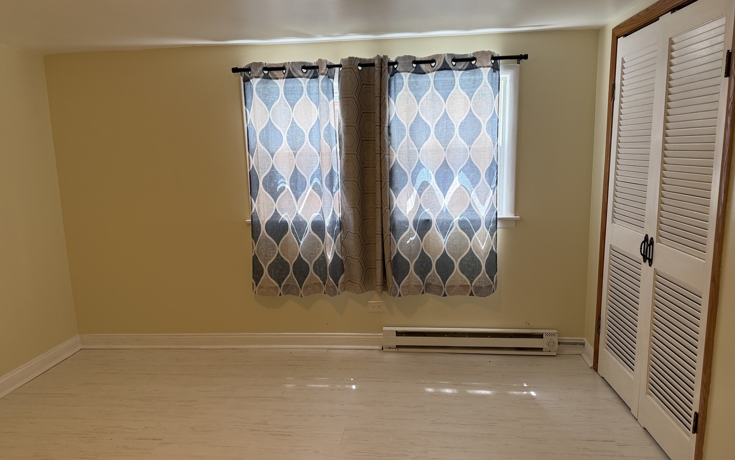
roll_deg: +1.4
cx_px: 367
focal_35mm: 26
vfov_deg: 47.6
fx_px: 521
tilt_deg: -10.1
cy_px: 244
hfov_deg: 70.4
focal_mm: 6.76
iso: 200
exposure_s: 1/120
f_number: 1.78
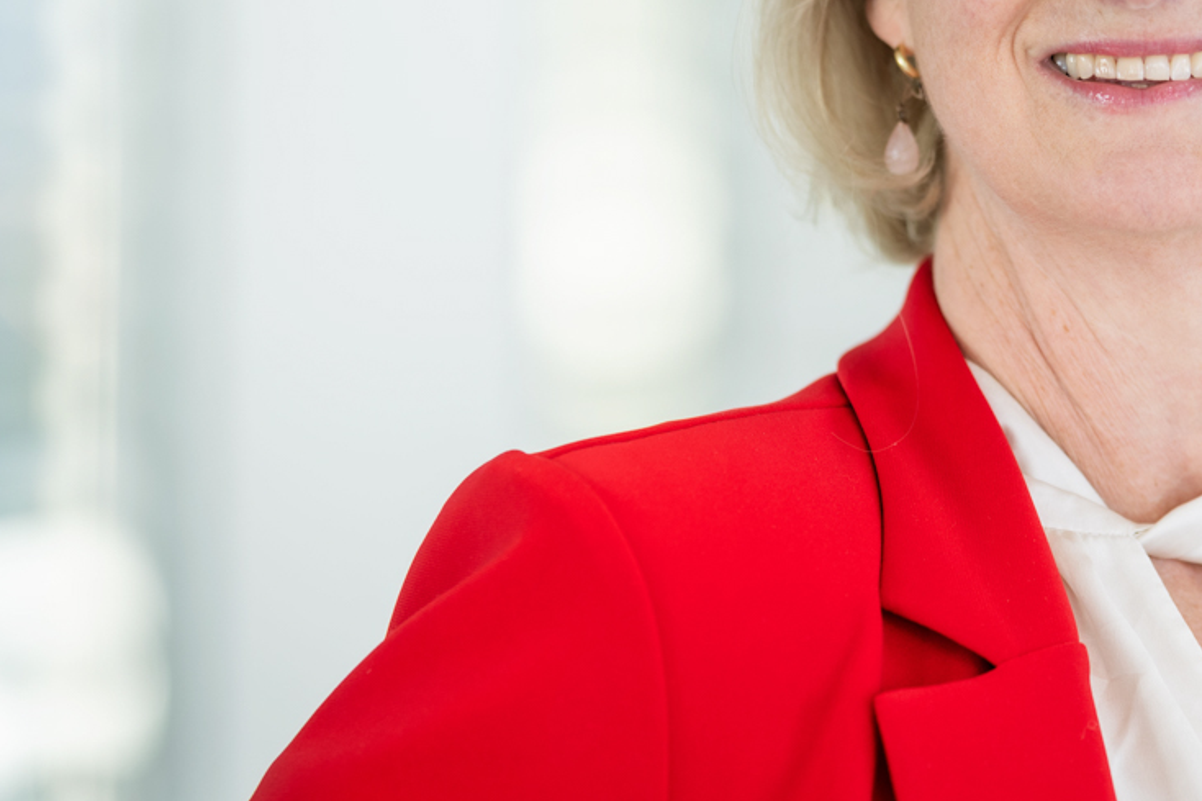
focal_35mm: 276
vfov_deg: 5.0
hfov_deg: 7.4
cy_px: 131
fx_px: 9213
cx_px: 1086
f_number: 2
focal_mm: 135
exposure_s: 1/100
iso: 100
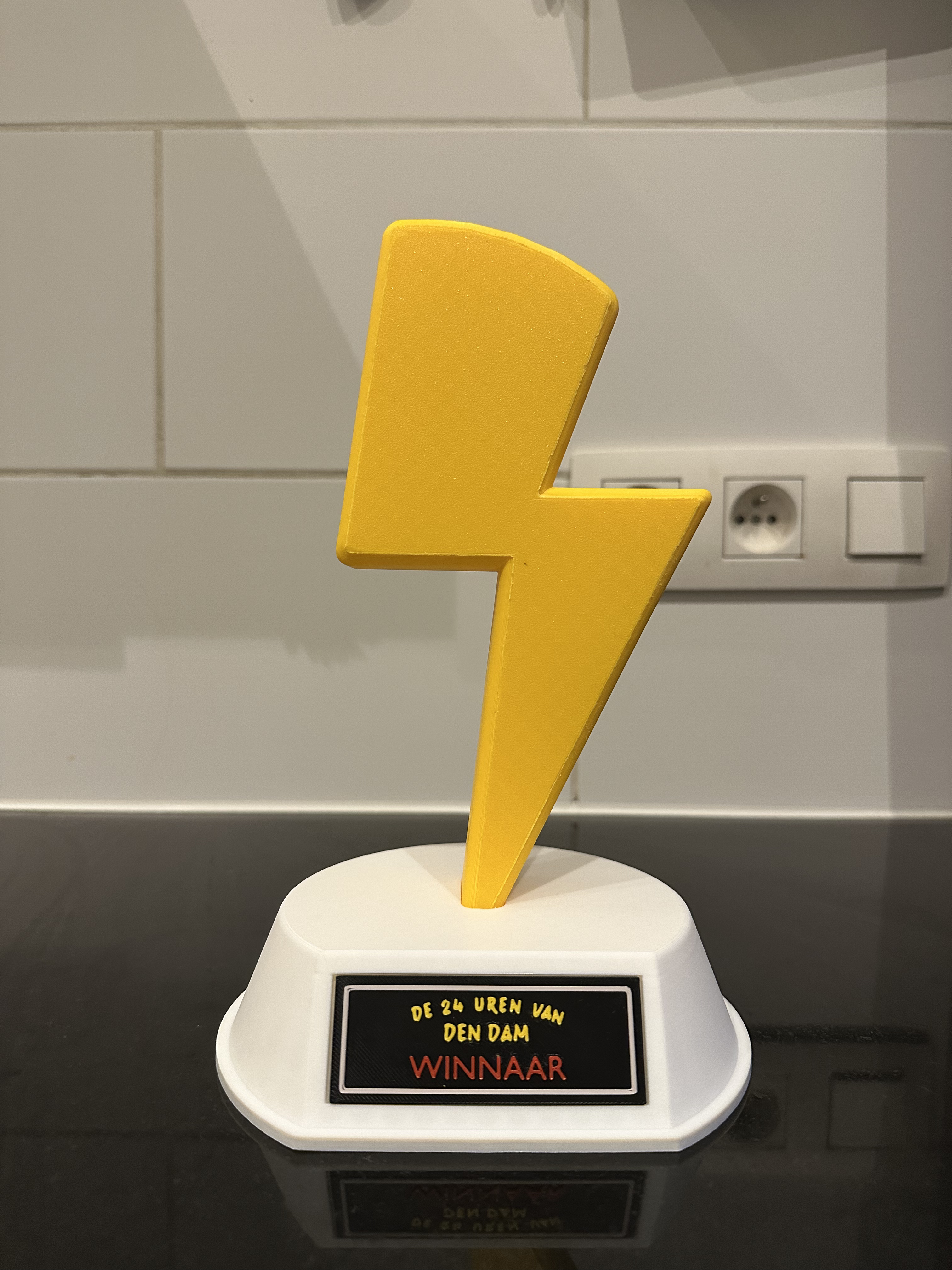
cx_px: 476
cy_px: 635
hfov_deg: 56.8
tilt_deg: -2.6
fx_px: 880
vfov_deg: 71.6
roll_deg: -1.2
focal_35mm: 24
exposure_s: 1/50
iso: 320
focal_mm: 6.86
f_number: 1.78
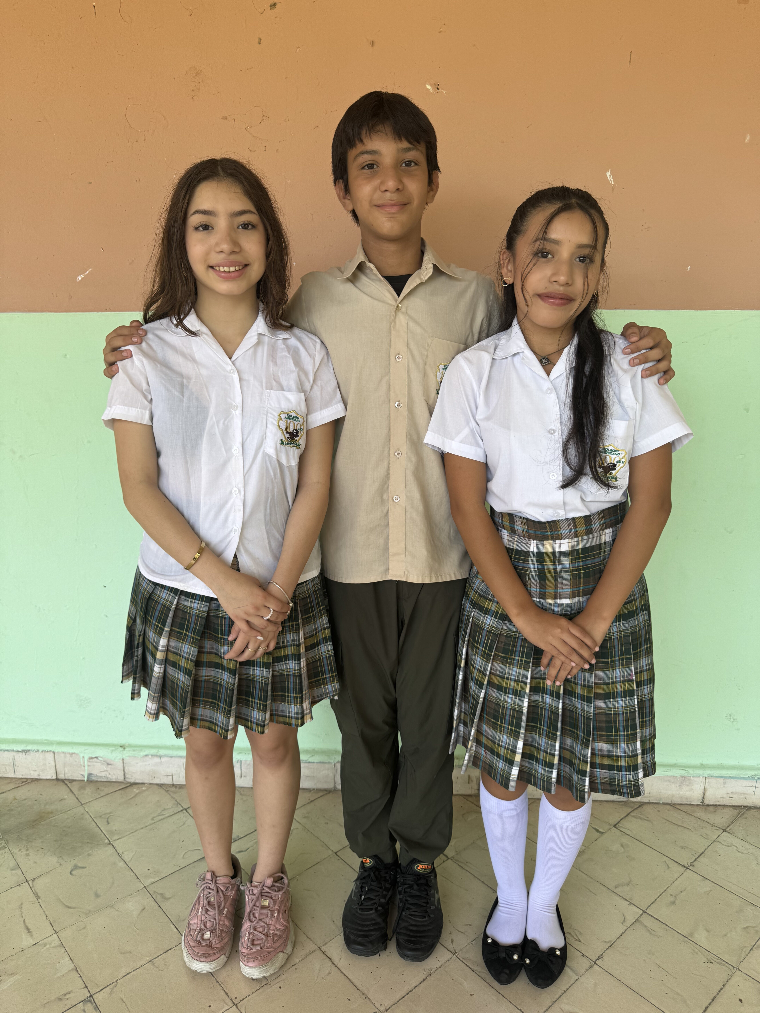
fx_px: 703
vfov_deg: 71.6
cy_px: 506
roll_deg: -0.6
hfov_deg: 56.8
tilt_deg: -13.3
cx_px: 380
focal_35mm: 24
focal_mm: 6.76
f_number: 1.78
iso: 64
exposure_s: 1/244
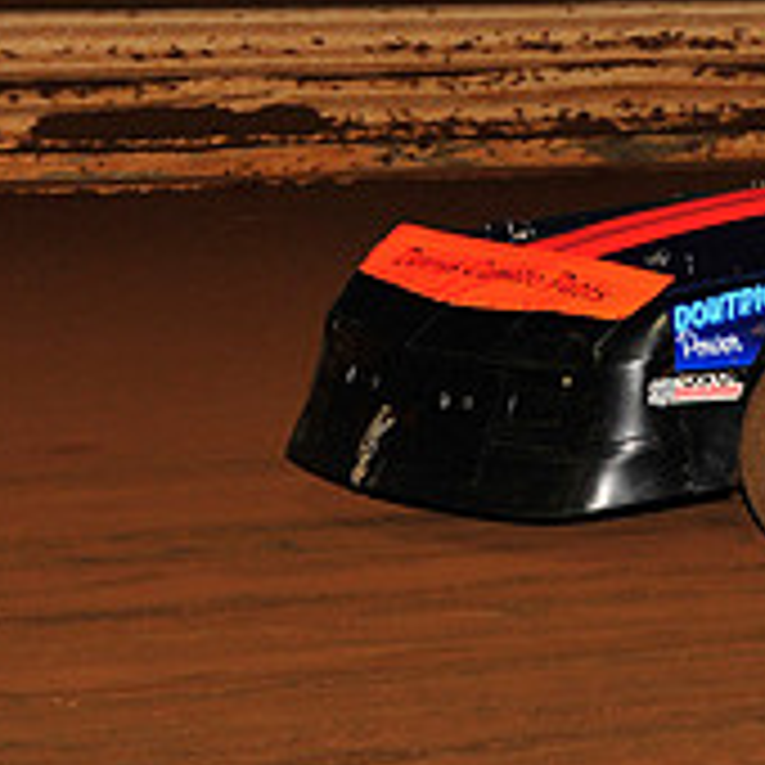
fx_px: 6651
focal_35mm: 266
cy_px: 207
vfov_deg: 6.6
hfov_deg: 6.5
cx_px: 1098
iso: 1000
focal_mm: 92
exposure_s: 1/320
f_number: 6.3
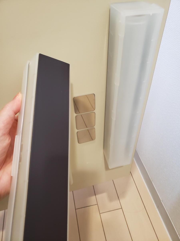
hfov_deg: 53.1
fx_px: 180
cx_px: 90
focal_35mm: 26
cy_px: 120
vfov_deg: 67.3
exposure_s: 1/24
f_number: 2.4
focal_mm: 4.3
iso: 250
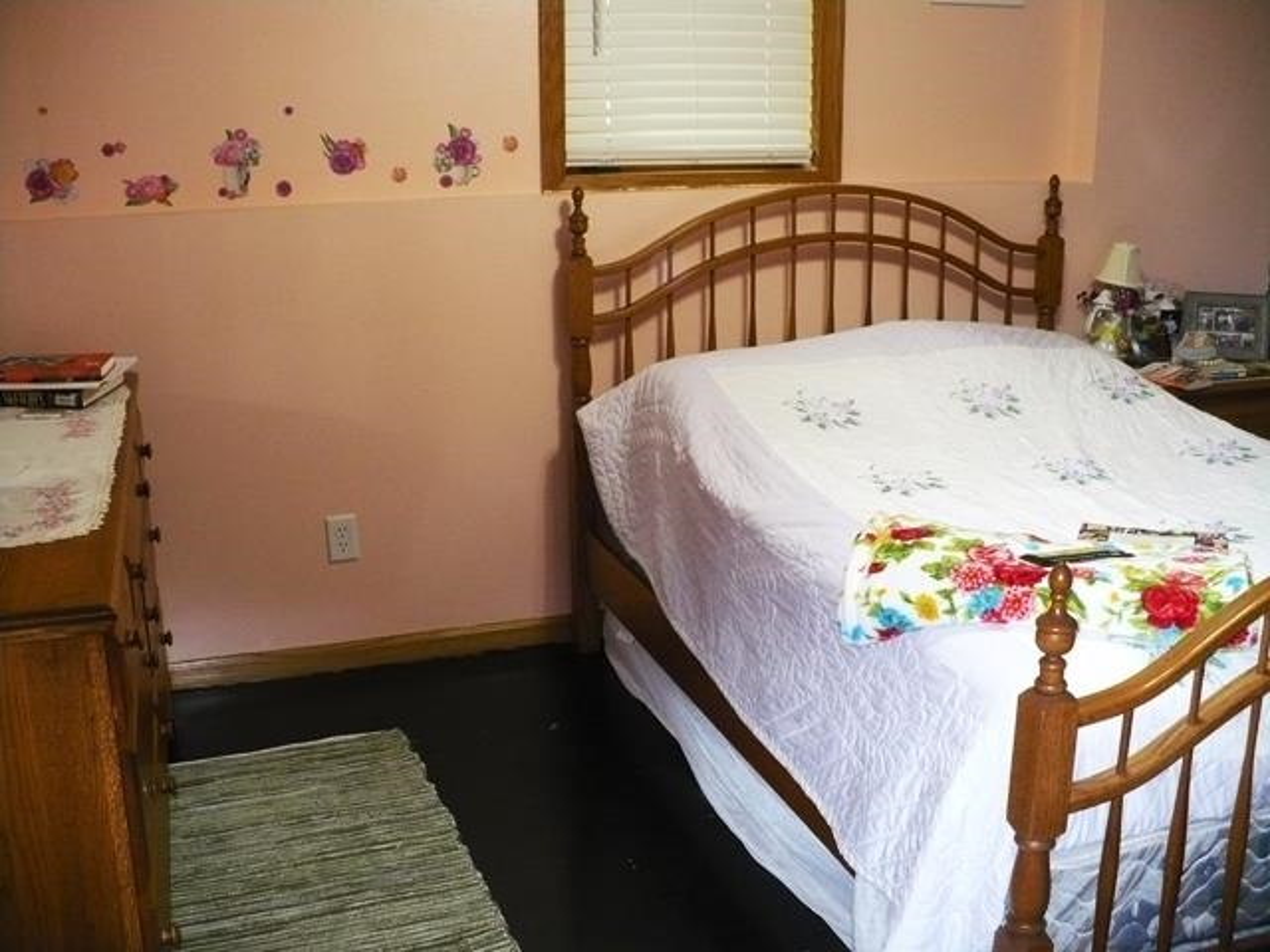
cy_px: 476
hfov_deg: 50.1
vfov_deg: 38.7
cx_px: 635
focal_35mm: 37
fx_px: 1357
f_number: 2.8
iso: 320
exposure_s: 1/30
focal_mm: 6.1
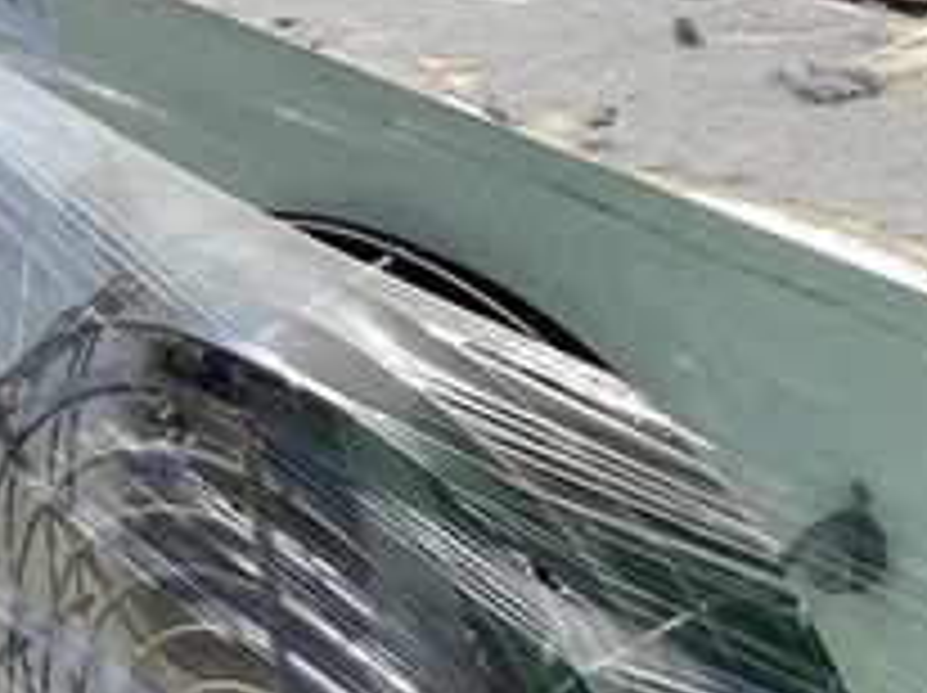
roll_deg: -0.8
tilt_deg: -31.1
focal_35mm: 113
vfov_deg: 13.0
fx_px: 3023
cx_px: 918
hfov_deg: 17.1
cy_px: 601
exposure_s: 1/1031
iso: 25
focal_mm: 3.3
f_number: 2.4
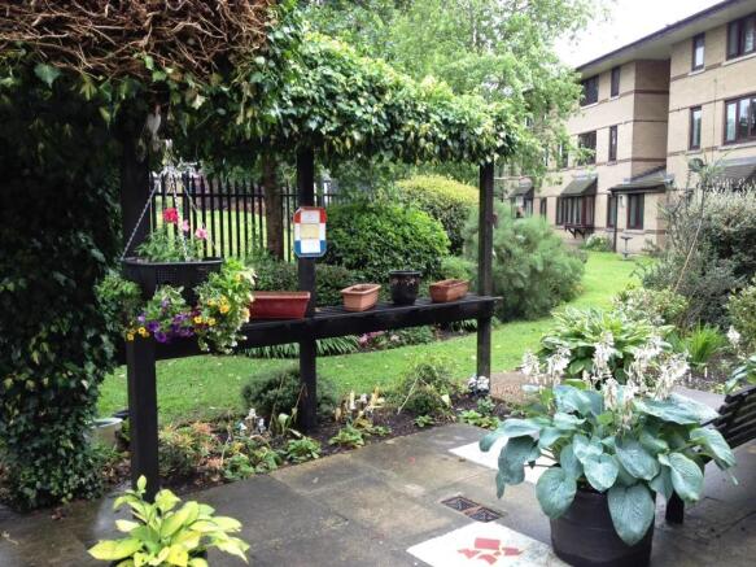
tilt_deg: -4.8
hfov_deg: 52.6
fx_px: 764
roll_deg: -0.7
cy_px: 284
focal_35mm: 35
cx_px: 378
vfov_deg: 40.7
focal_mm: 4.28
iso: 50
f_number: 2.4
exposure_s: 1/60
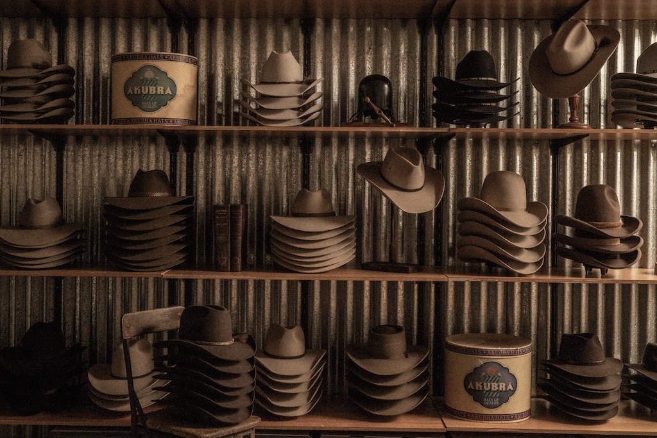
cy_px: 190
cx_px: 302
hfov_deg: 47.4
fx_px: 748
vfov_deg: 32.6
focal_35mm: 41
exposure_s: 1/125
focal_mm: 23
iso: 1600
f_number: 3.2
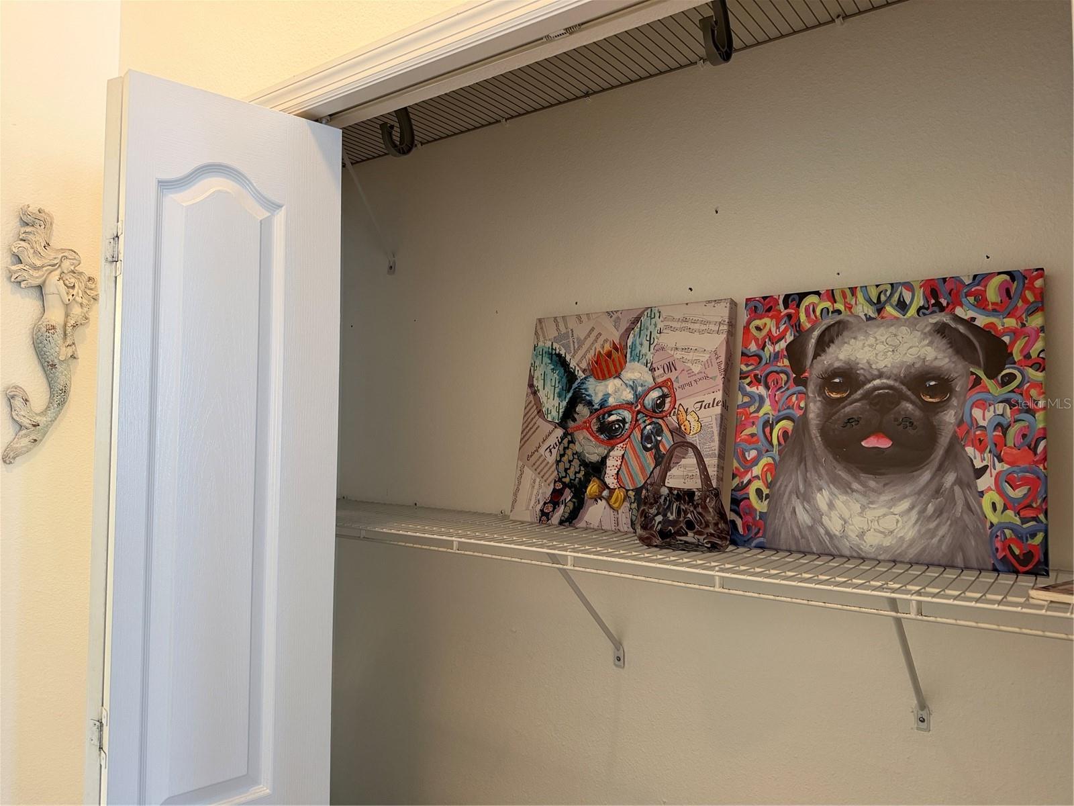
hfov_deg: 71.6
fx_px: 745
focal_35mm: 24
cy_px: 403
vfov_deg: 56.8
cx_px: 537
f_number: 1.78
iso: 250
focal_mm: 6.76
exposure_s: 1/60
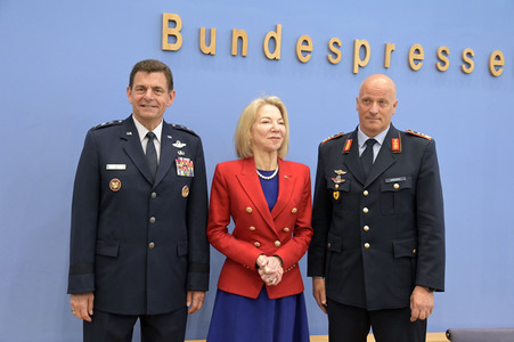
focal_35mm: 44
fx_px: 628
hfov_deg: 44.5
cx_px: 257
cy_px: 171
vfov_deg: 30.5
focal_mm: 44
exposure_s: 1/400
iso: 5000
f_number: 5.6
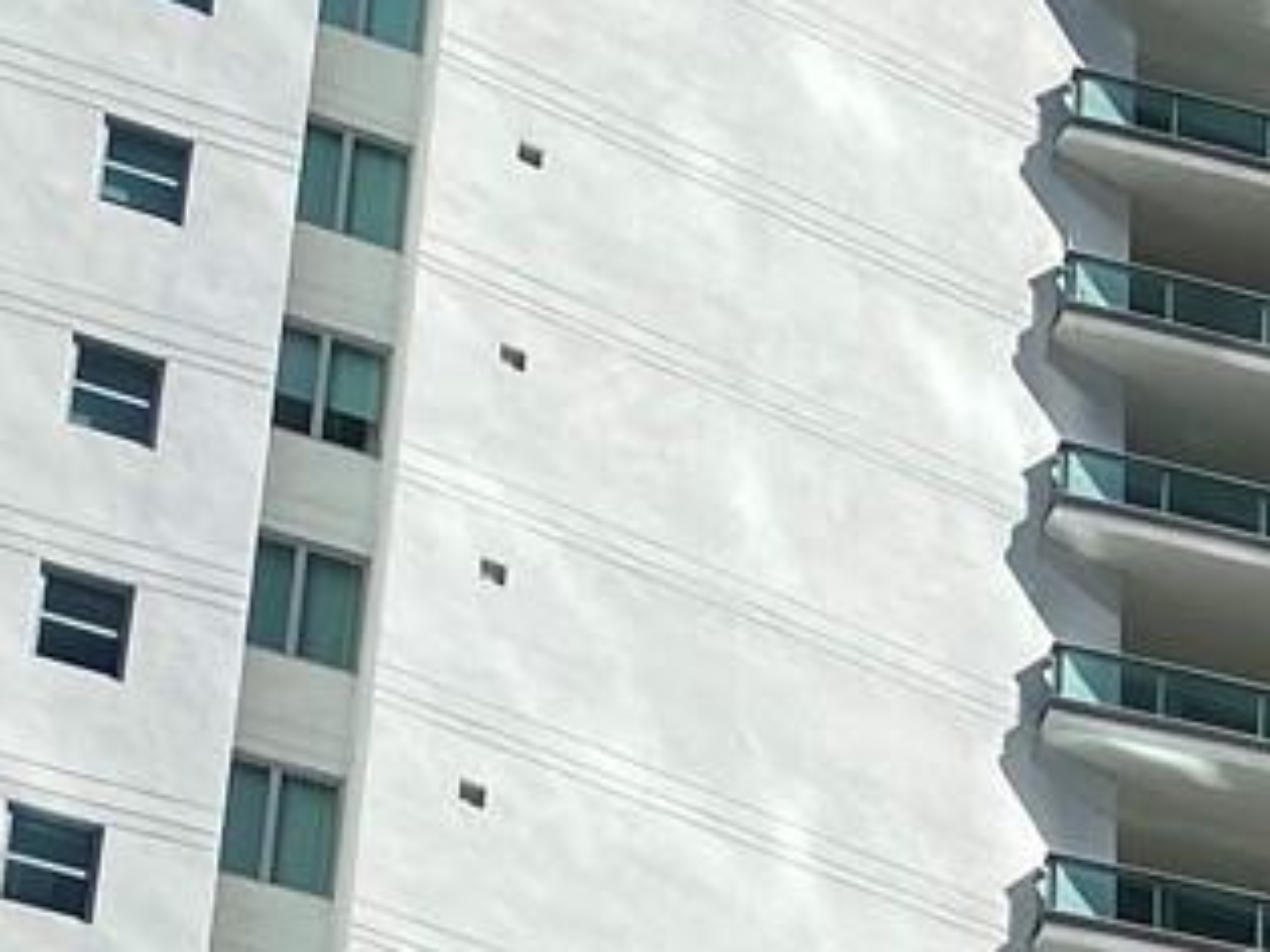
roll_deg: +1.7
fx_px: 4841
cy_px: 2215
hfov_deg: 14.1
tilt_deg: +24.2
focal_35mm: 132
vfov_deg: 10.0
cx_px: 1859
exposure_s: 1/3623
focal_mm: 4.25
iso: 32
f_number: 1.8
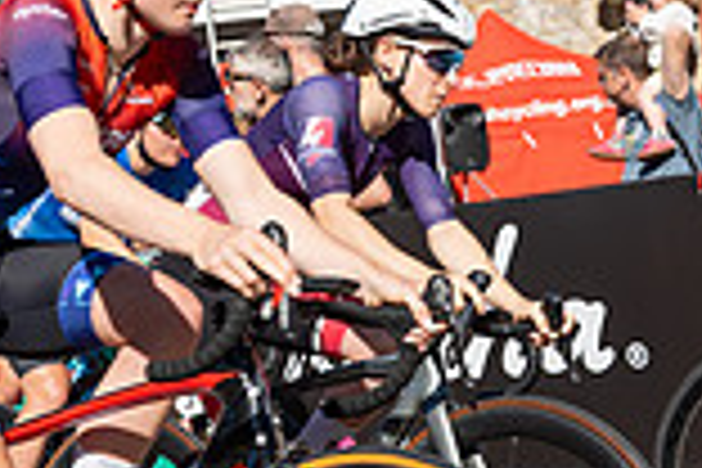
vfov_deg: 13.0
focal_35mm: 104
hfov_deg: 18.5
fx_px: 2028
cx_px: -171
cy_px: -16
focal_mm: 28
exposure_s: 1/800
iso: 100
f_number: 4
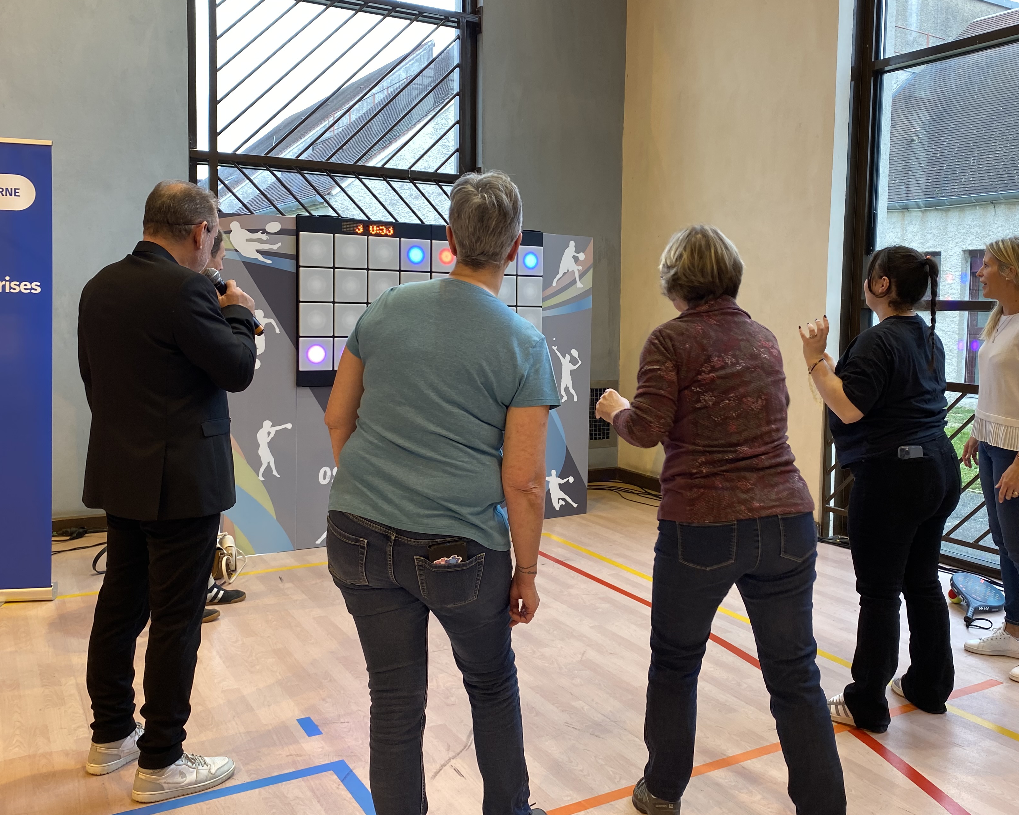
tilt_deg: -4.3
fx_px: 965
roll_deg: -1.5
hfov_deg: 55.5
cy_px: 367
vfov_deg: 45.7
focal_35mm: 32
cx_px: 578
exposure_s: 1/100
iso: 50
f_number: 1.8
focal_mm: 4.25
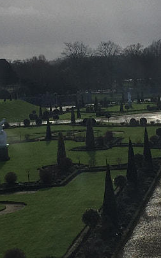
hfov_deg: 10.7
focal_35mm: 122
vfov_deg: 17.1
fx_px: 856
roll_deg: +1.2
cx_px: 122
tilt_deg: -4.0
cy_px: 155
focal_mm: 4.15
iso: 32
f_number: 2.2
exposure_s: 1/3968
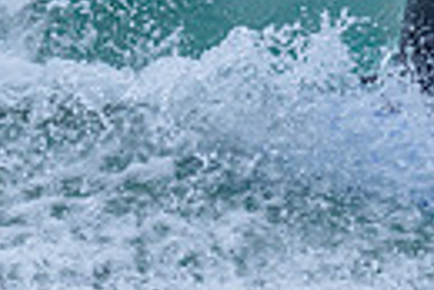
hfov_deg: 0.6
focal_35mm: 3576
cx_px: 765
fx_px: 43158
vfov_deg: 0.4
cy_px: -98
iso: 640
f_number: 6.3
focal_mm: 800
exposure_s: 1/2000
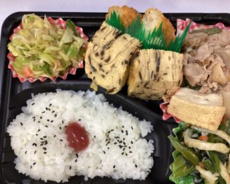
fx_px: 225
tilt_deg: -80.7
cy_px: 93
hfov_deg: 54.2
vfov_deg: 44.5
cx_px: 119
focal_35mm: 33
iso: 200
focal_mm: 3.3
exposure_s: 1/60
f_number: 2.4
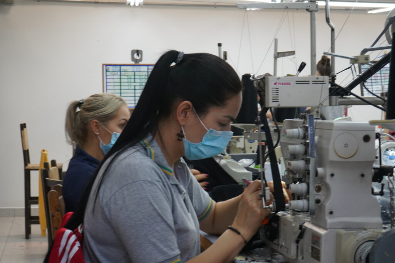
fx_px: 768
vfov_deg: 19.5
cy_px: 132
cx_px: 198
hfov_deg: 28.8
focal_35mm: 70
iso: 3200
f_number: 18
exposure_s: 1/50
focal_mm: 70
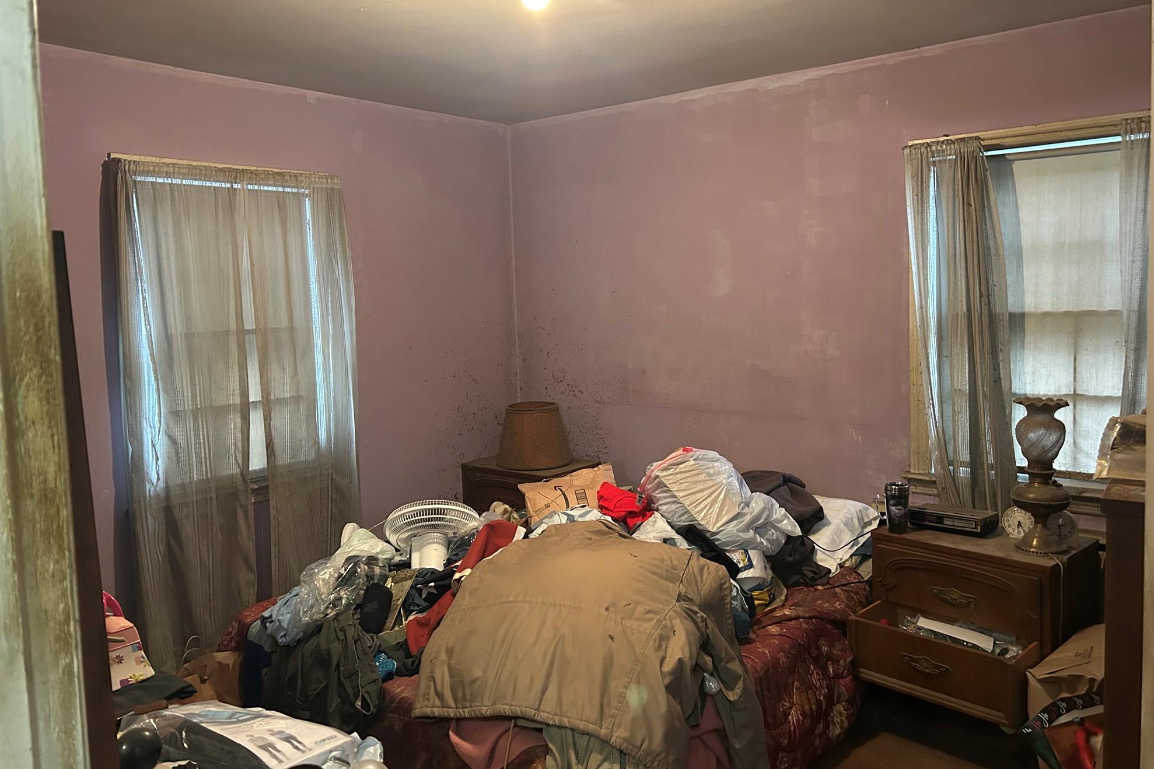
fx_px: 898
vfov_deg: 46.4
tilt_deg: -3.2
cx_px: 590
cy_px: 355
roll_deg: +1.0
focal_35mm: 28
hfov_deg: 65.5
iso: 500
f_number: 1.5
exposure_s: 1/60
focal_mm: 5.7
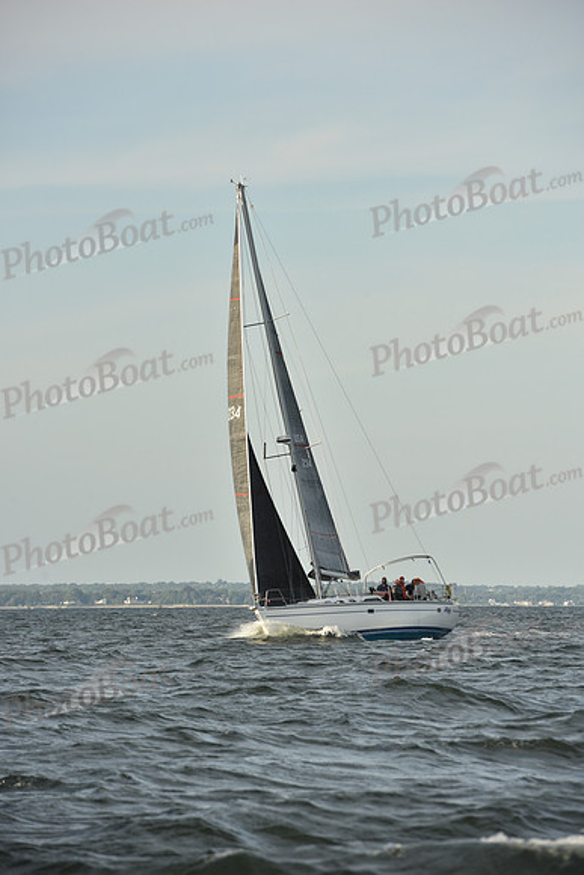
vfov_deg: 10.3
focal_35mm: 200
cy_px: 438
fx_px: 4863
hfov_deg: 6.9
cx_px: 292
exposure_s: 1/800
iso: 250
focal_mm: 200
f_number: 8
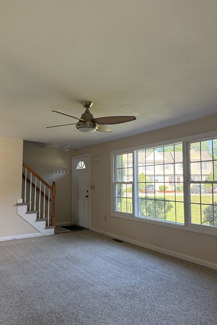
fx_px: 235
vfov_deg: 69.4
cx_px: 98
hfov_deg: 49.5
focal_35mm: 26
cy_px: 167
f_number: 1.78
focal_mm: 6.76
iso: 200
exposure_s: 1/191
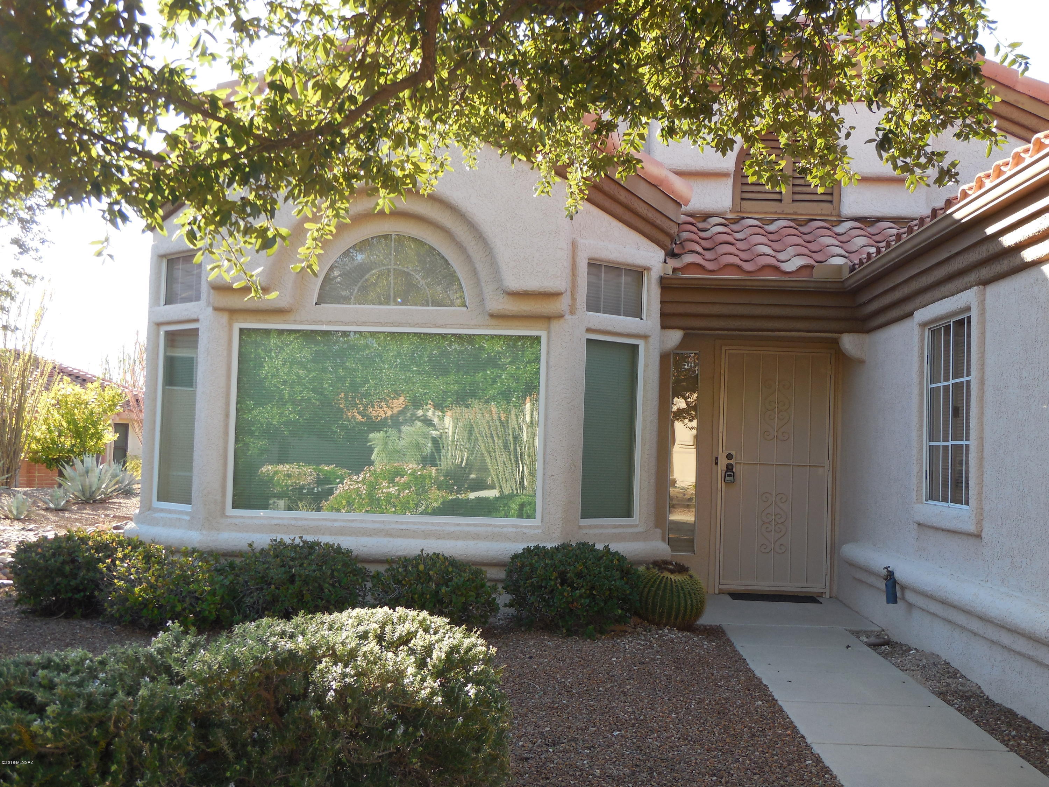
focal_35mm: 46
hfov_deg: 41.2
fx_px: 1394
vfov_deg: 31.5
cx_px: 524
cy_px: 394
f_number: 3.8
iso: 125
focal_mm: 8.2
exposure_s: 1/160
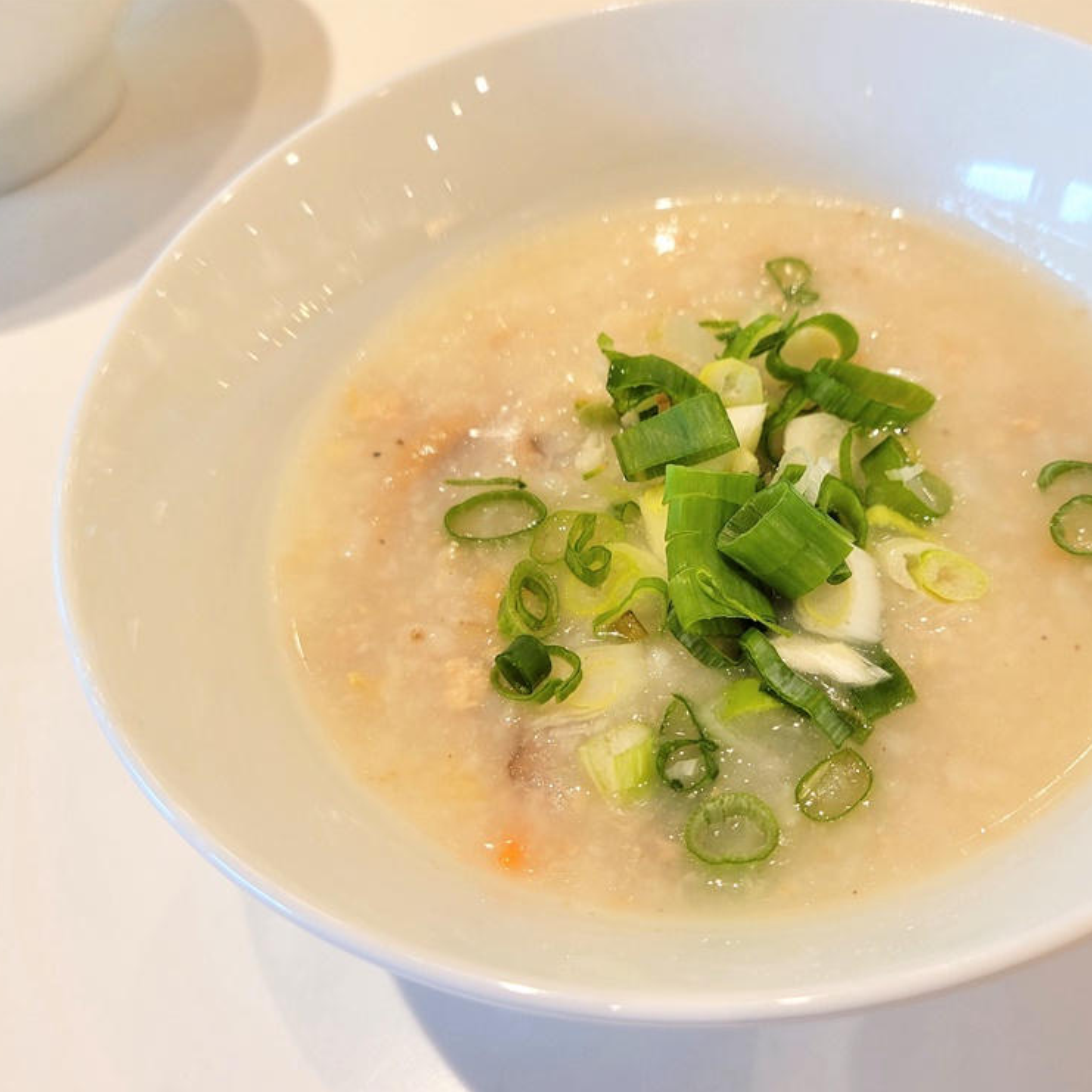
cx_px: 669
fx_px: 1106
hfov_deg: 52.1
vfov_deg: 52.5
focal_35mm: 31
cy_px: 550
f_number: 1.8
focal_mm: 5.4
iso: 160
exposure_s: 1/120
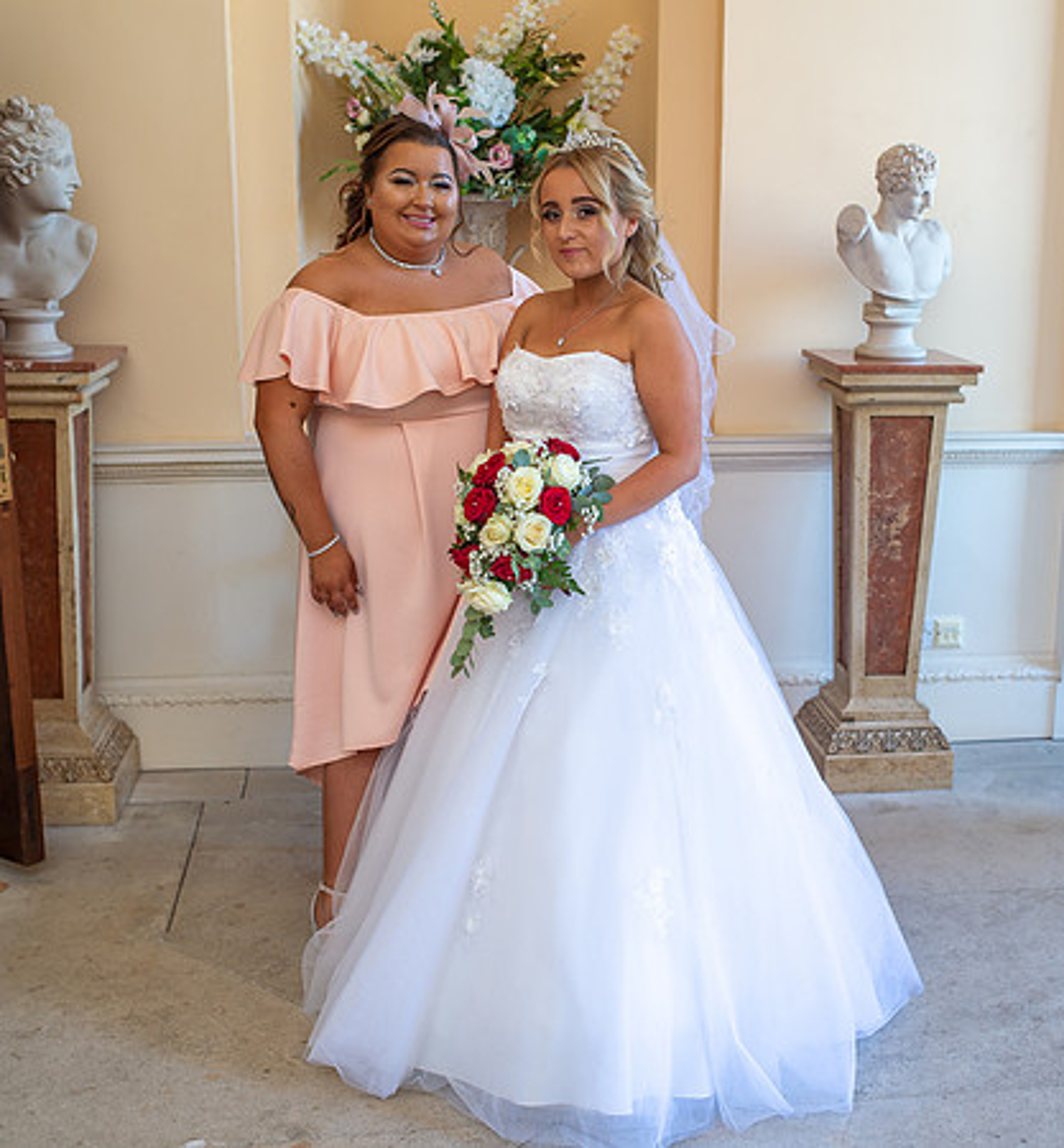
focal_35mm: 46
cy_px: 574
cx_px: 670
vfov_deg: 37.8
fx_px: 1675
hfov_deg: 35.0
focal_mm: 35
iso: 160
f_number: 3.2
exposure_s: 1/100
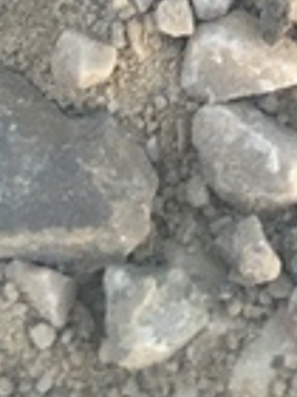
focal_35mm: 133
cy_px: -493
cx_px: 371
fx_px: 1521
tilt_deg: -71.3
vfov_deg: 12.3
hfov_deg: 10.9
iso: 40
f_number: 2.2
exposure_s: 1/33
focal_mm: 4.15
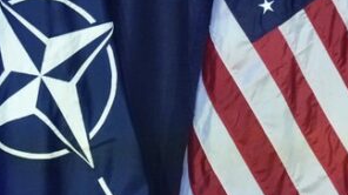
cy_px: 288
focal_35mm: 290
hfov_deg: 7.4
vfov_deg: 4.2
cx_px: 150
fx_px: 2674
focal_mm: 64
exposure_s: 1/640
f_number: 3.5
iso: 4000
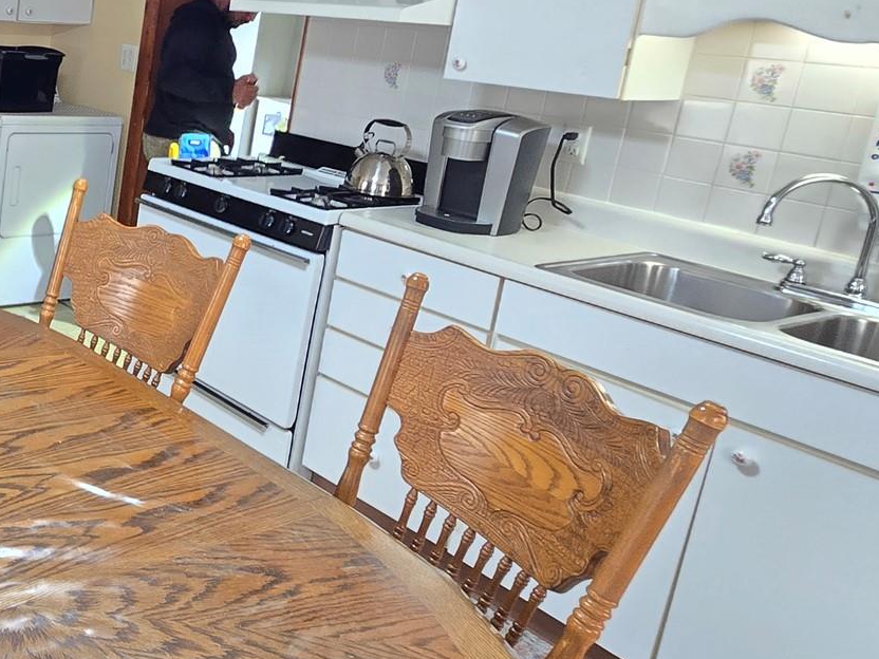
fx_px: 813
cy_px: 163
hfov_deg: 43.4
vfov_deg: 42.8
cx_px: -97
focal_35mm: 32
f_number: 2.2
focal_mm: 2.2
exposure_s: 1/60
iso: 200
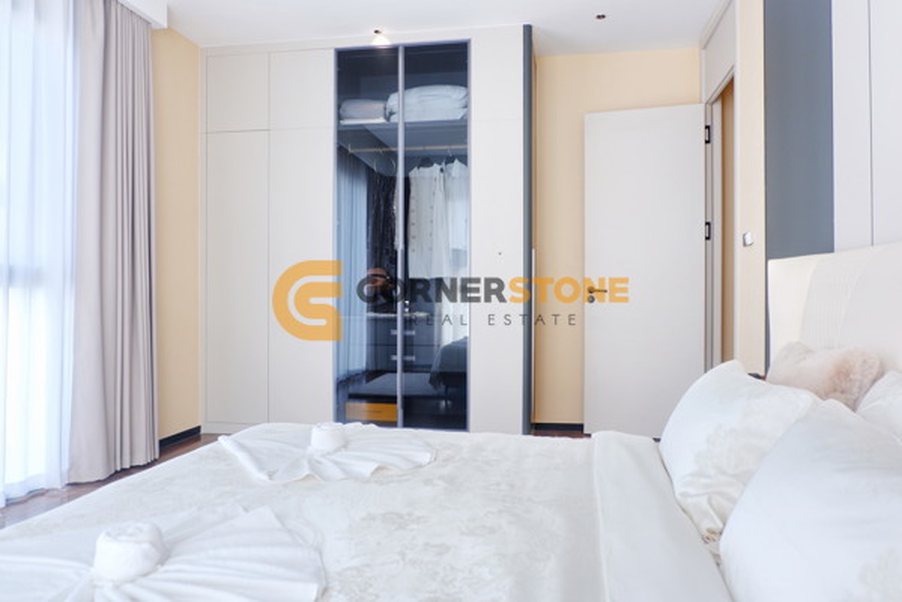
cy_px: 301
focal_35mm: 24
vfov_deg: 53.1
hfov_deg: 73.7
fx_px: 601
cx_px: 451
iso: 200
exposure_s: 1/125
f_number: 4
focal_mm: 16
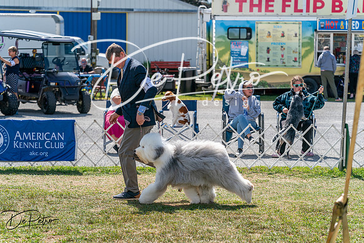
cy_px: 122
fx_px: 1153
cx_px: 182
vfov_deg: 12.0
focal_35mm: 114
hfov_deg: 17.9
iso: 400
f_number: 5
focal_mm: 114
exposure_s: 1/2000
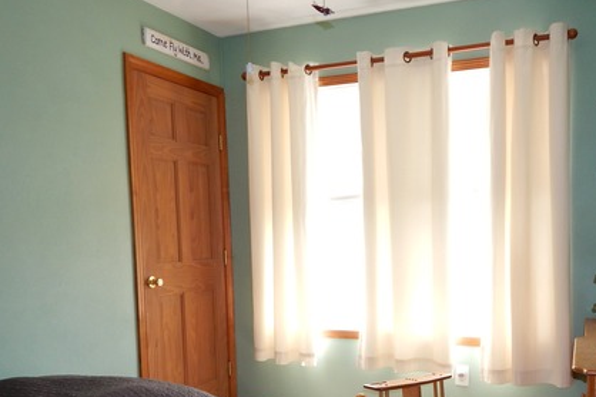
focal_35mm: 35
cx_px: 354
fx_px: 580
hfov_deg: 54.1
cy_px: 290
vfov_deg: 37.1
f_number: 3
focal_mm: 4
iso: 125
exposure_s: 1/50
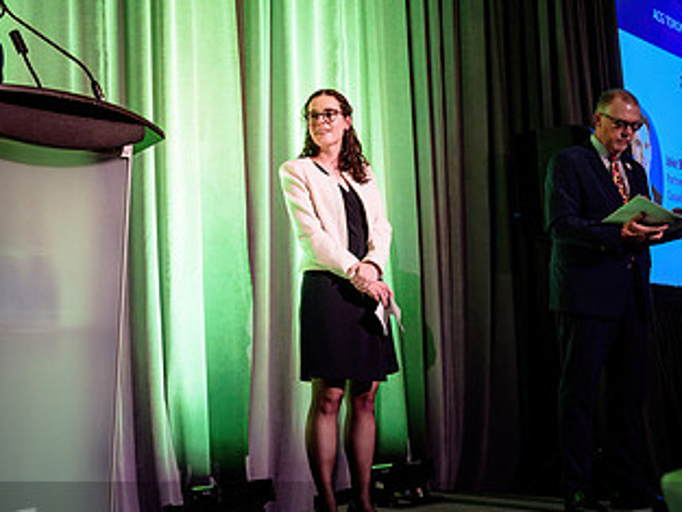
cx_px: 227
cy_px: 205
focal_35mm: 59
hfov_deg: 32.4
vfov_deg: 24.8
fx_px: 1163
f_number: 4
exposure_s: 1/100
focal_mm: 29
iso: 1000
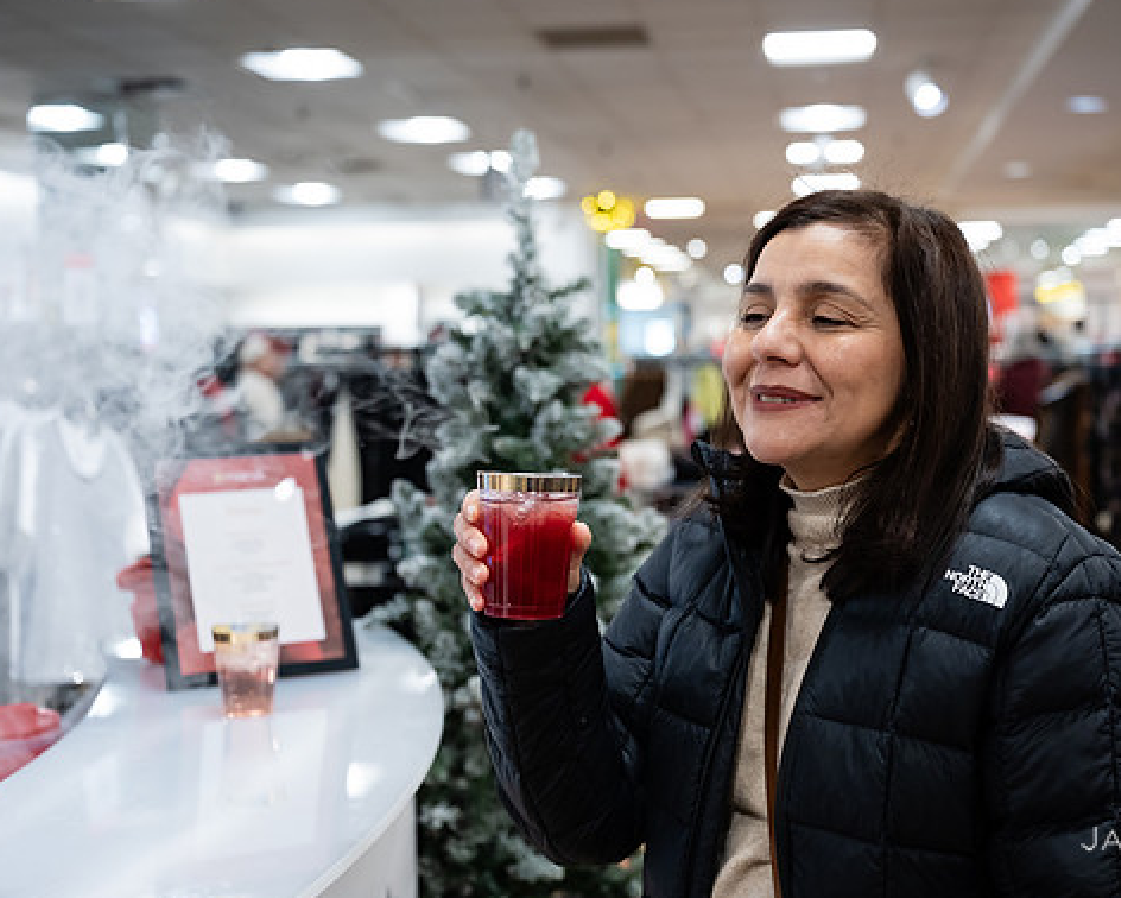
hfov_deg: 38.0
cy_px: 443
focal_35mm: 49
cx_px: 620
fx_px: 1626
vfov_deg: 30.9
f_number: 3.2
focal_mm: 42
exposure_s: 1/125
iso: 1000
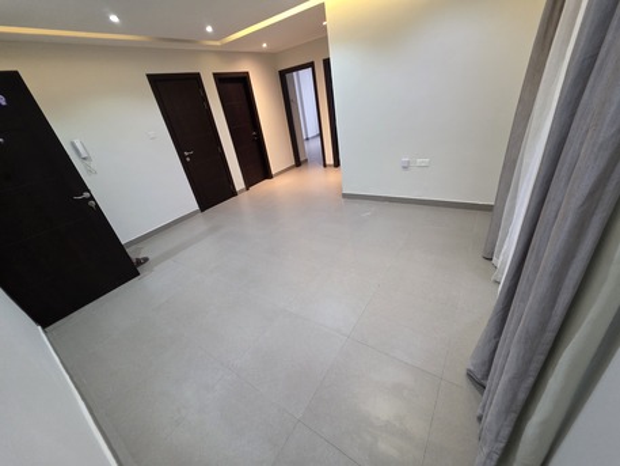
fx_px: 233
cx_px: 310
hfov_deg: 106.2
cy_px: 233
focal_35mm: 13
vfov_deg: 89.9
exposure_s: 1/50
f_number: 1.9
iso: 400
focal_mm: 2.2
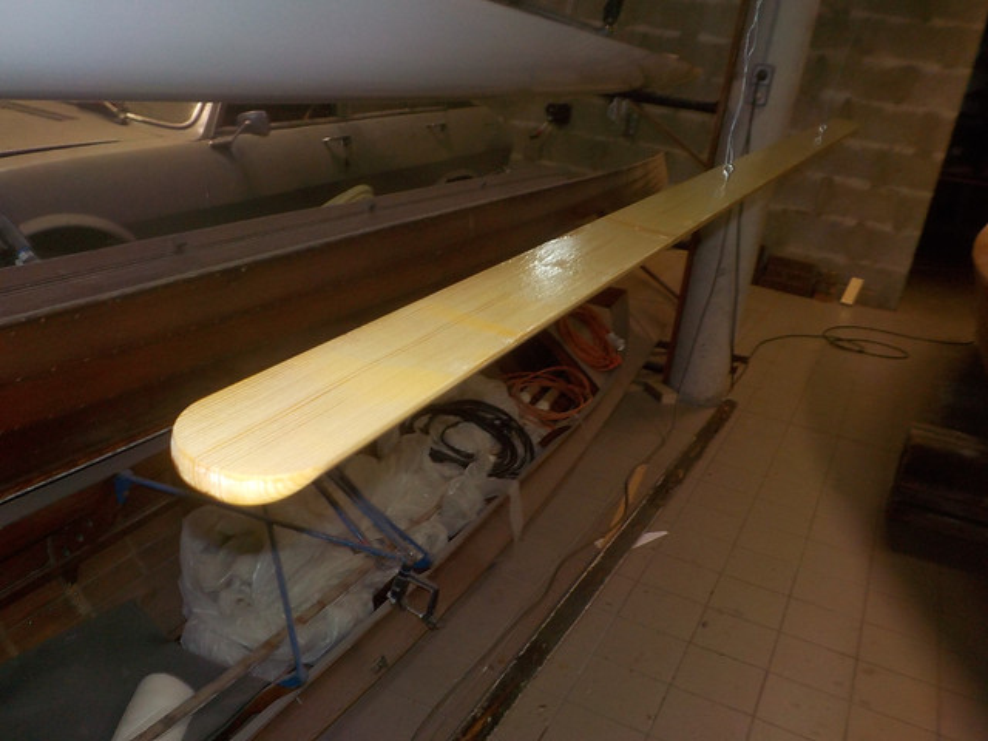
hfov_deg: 60.0
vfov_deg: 46.8
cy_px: 370
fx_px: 856
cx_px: 494
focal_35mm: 30
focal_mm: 4.1
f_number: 3.3
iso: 200
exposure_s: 1/30
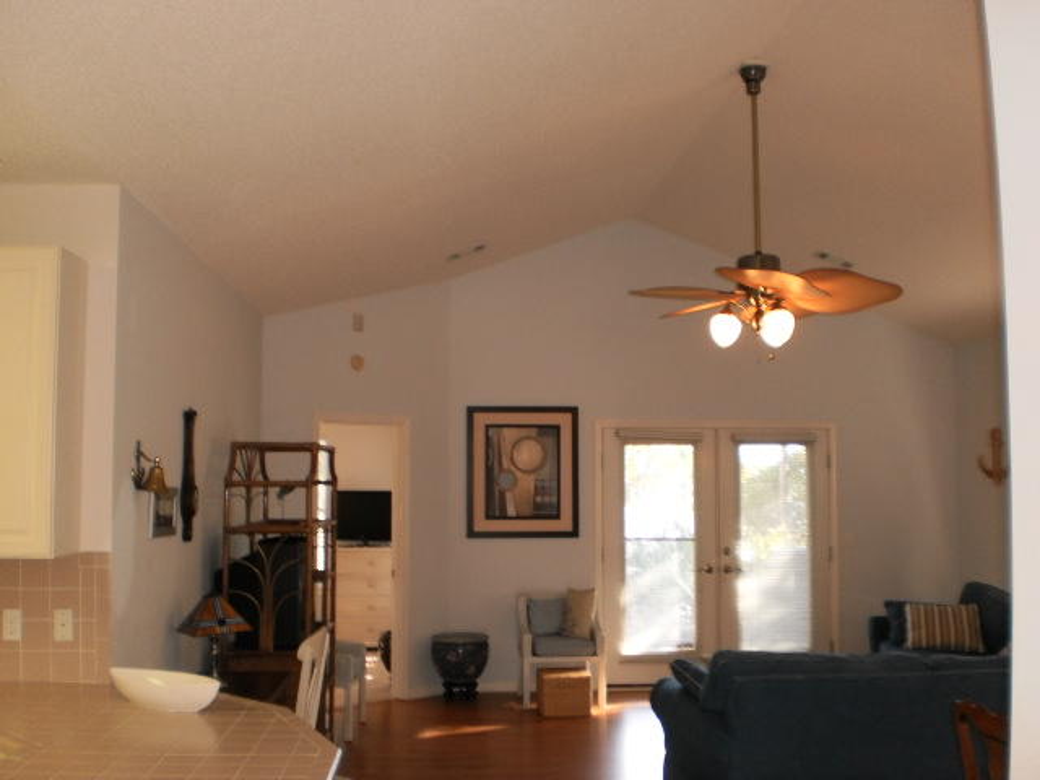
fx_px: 1082
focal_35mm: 36
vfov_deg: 39.7
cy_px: 390
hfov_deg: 51.4
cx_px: 520
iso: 125
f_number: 3.1
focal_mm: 6.3
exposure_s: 1/30
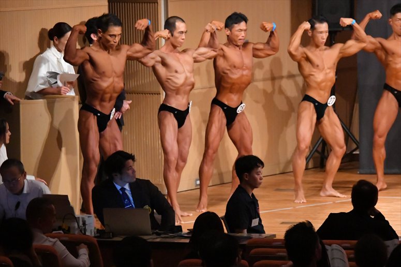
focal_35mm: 225
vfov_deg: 6.1
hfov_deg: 9.2
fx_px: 2505
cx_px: 200
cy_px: 134
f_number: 5.6
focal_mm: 150
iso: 12800
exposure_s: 1/400
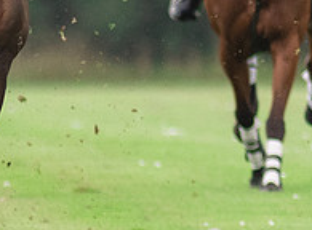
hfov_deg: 0.6
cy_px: 128
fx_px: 28262
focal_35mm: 3153
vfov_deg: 0.5
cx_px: -418
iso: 500
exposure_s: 1/1600
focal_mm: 300
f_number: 3.2
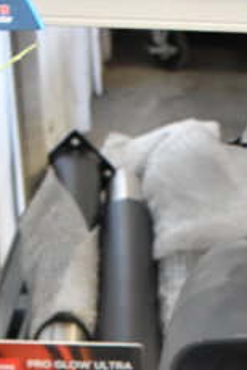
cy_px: 667
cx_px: 188
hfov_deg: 10.9
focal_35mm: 125
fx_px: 1286
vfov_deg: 14.4
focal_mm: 21
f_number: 3.8
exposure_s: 1/30
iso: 3600
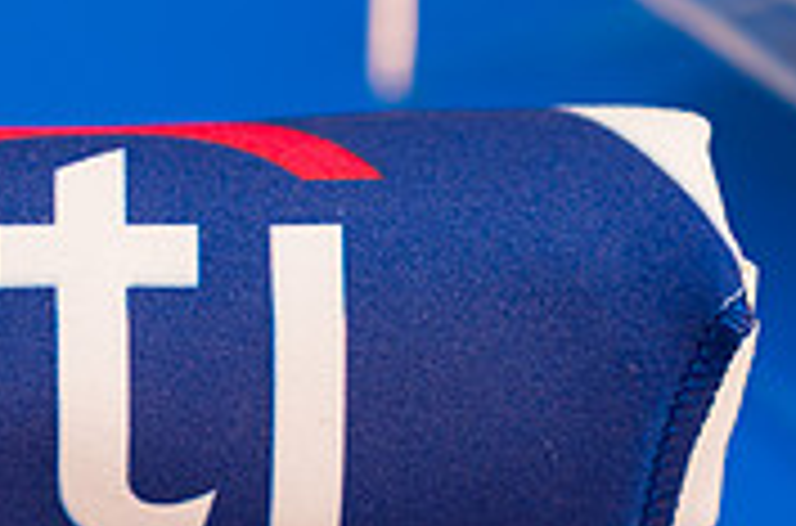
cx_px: 184
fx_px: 3043
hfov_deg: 14.8
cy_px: 647
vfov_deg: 9.7
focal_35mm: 138
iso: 400
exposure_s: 1/200
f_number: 4
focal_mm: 42
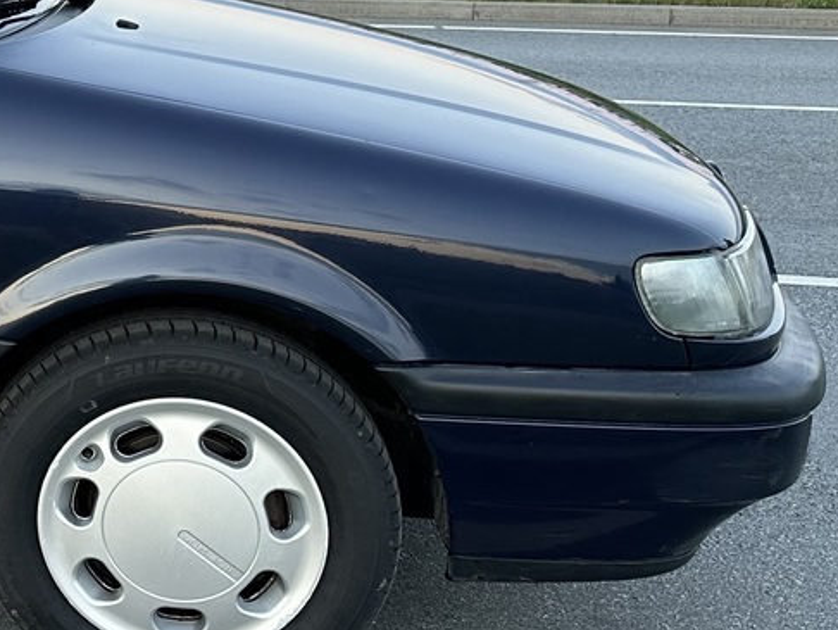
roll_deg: +0.8
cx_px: -474
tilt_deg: -11.1
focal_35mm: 79
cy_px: 207
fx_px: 1913
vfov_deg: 18.6
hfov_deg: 20.5
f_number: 1.78
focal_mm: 6.86
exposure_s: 1/121
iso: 80
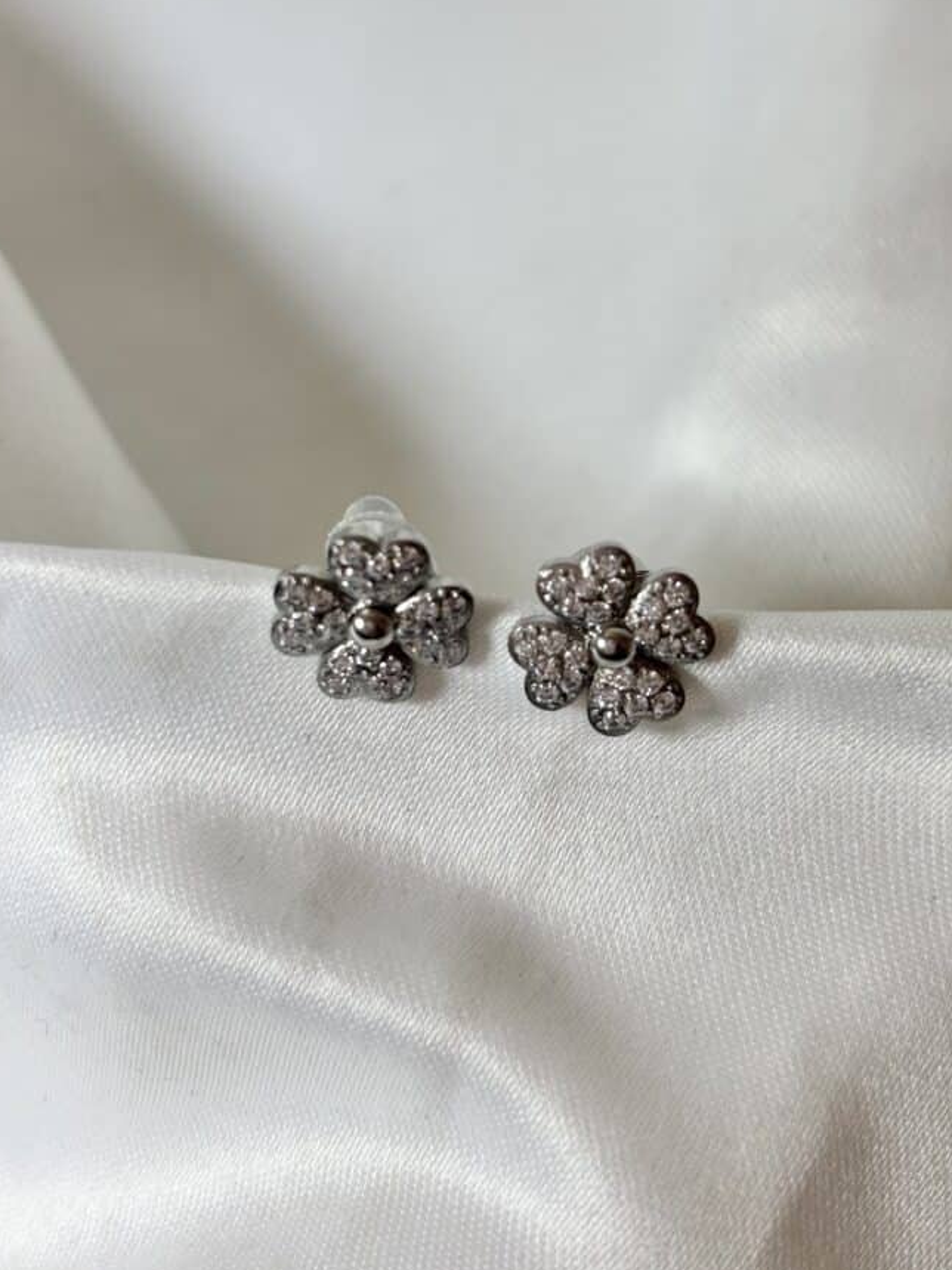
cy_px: 605
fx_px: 2274
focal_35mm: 62
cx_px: 507
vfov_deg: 31.2
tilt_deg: -62.5
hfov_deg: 23.6
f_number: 1.6
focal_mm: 5.96
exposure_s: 1/183
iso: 32
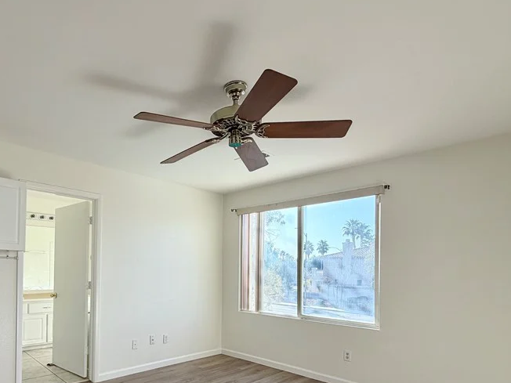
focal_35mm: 22
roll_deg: -1.0
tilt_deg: +0.8
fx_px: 325
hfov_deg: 74.0
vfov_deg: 59.1
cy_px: 267
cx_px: 169
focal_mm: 2.22
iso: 50
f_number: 2.2
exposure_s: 1/214
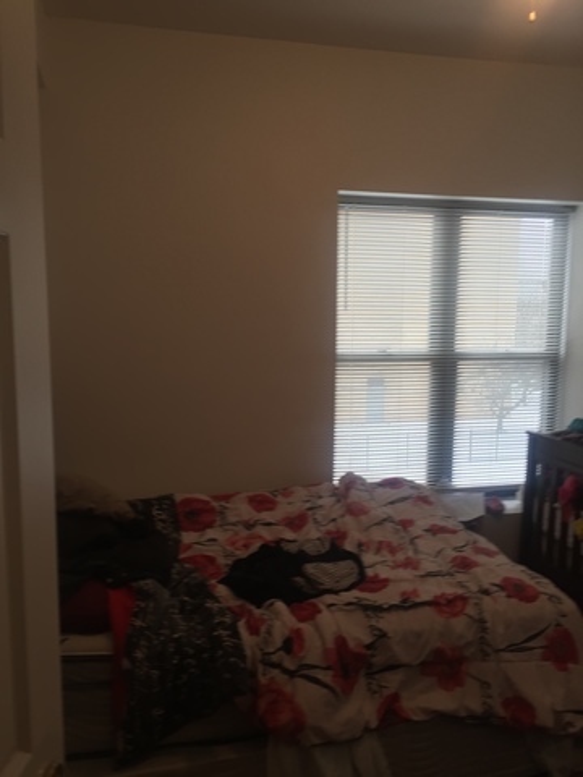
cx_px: 292
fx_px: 651
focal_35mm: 29
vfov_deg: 61.7
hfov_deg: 48.2
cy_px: 388
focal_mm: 4.15
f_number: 2.2
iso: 32
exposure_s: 1/40
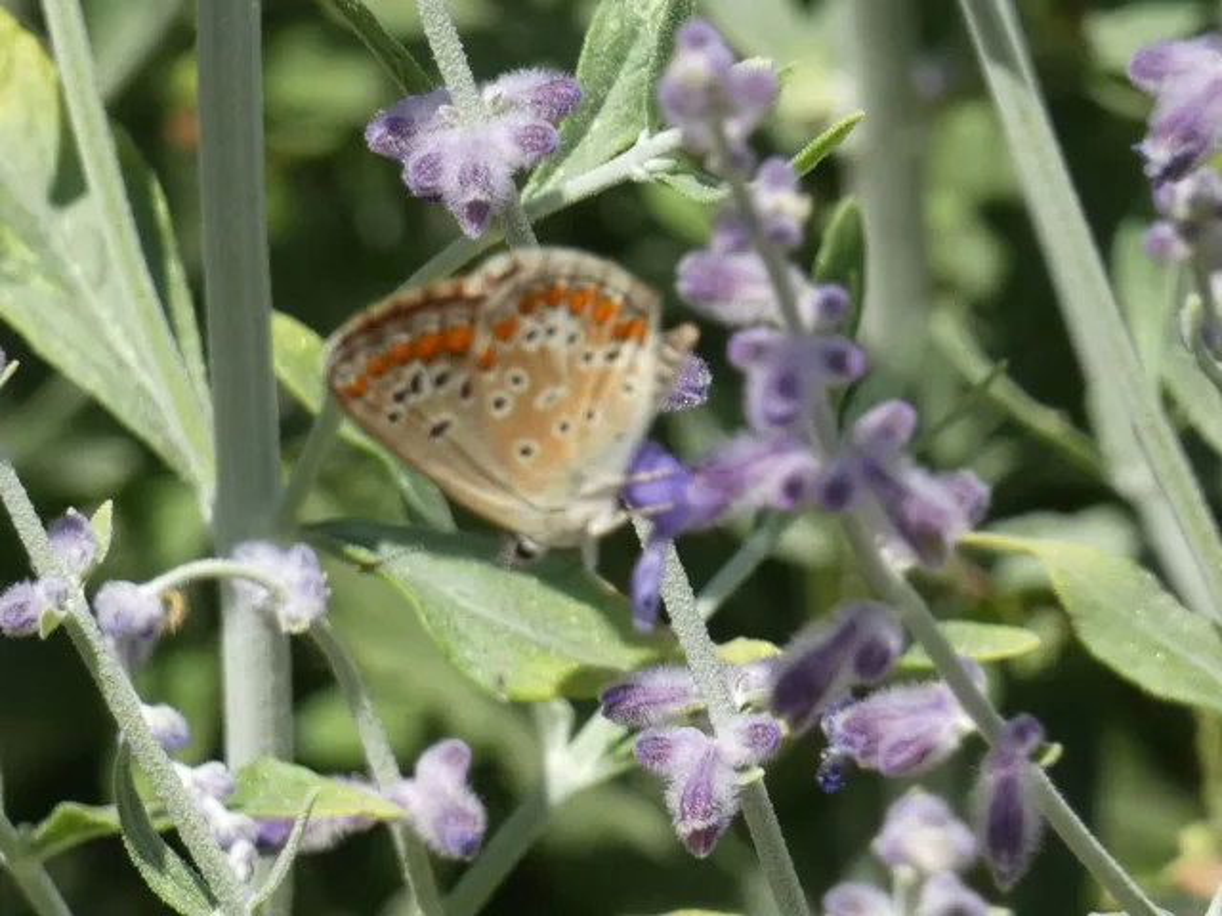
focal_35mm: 300
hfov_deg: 6.6
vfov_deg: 5.0
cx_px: 611
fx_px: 10590
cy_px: 458
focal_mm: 53.8
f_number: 5.5
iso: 80
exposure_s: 1/250
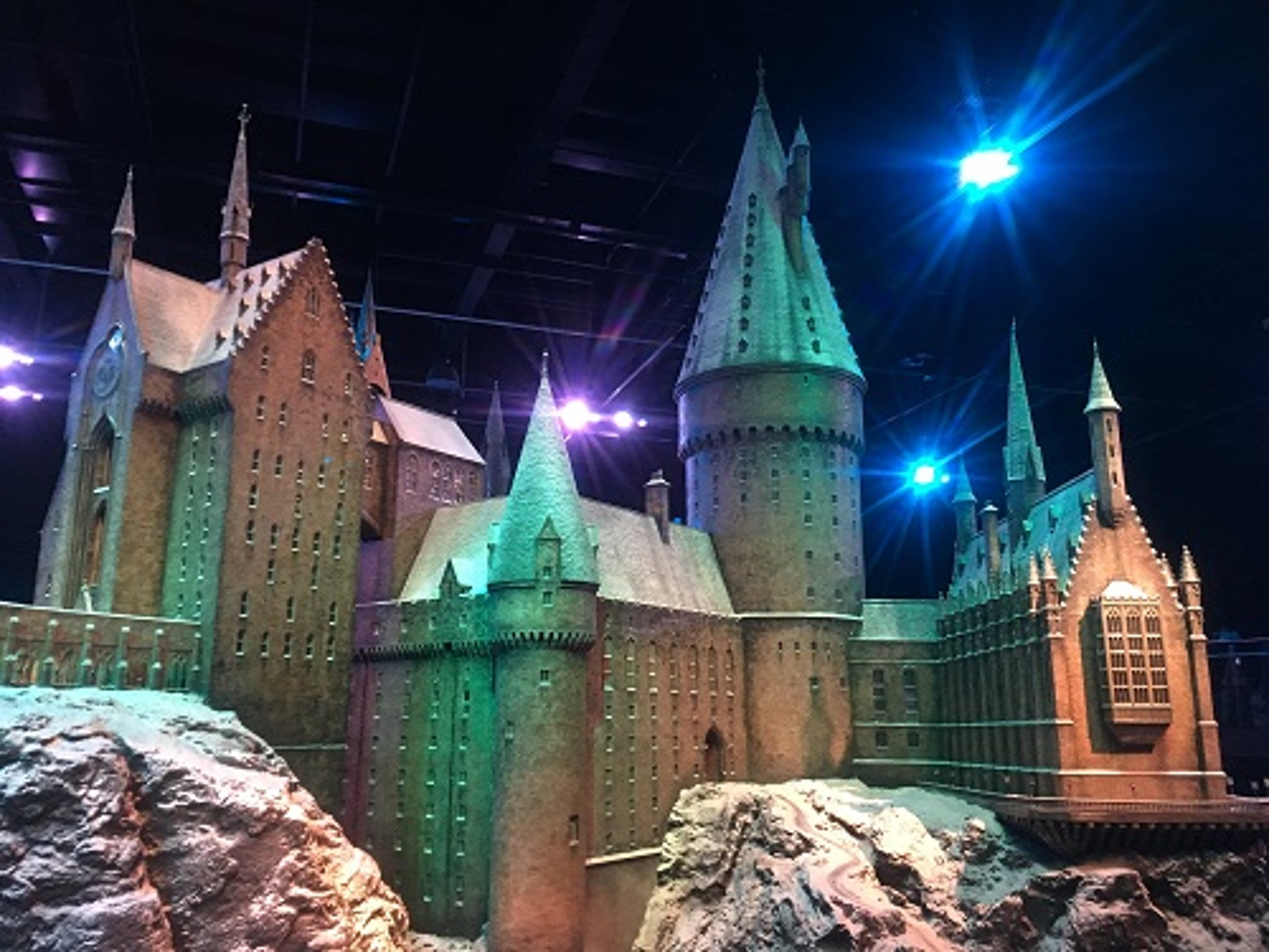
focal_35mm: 29
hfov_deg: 61.7
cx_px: 634
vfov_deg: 48.2
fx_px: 1063
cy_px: 476
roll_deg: -1.1
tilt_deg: +14.8
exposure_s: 1/20
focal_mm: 4.15
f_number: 2.2
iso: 200
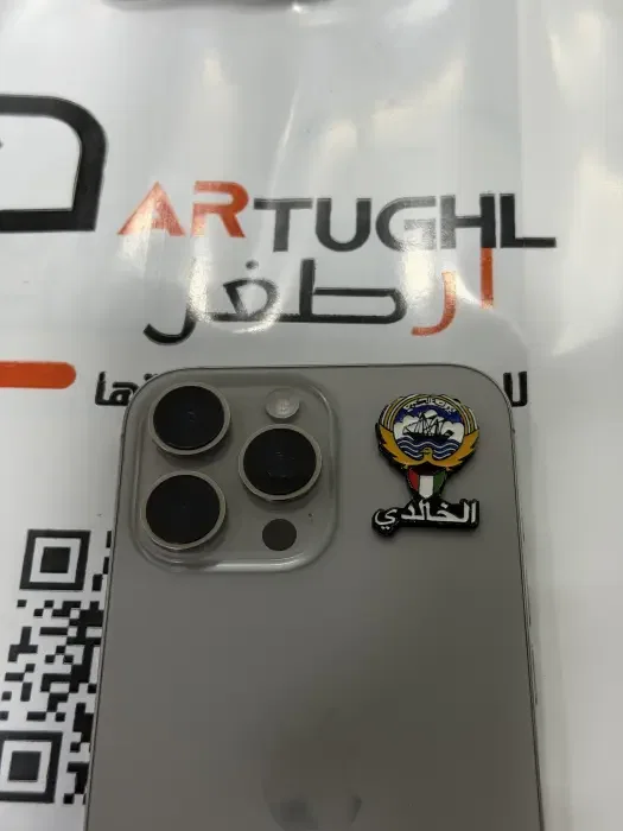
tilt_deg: -62.4
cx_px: 312
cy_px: 416
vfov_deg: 39.7
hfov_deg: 30.3
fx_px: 1152
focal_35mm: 48
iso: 50
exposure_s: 1/50
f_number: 1.78
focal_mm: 6.76
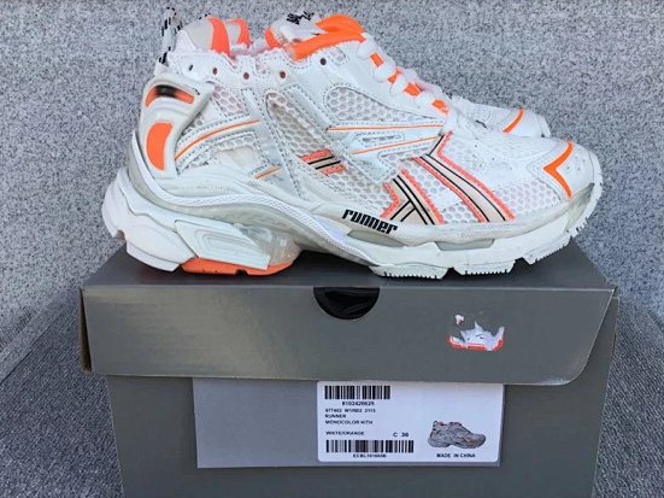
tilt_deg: -19.8
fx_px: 690
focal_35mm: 36
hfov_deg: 51.3
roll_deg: +0.7
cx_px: 348
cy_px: 257
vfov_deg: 39.6
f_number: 2.4
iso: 25
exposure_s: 1/252
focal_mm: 3.3
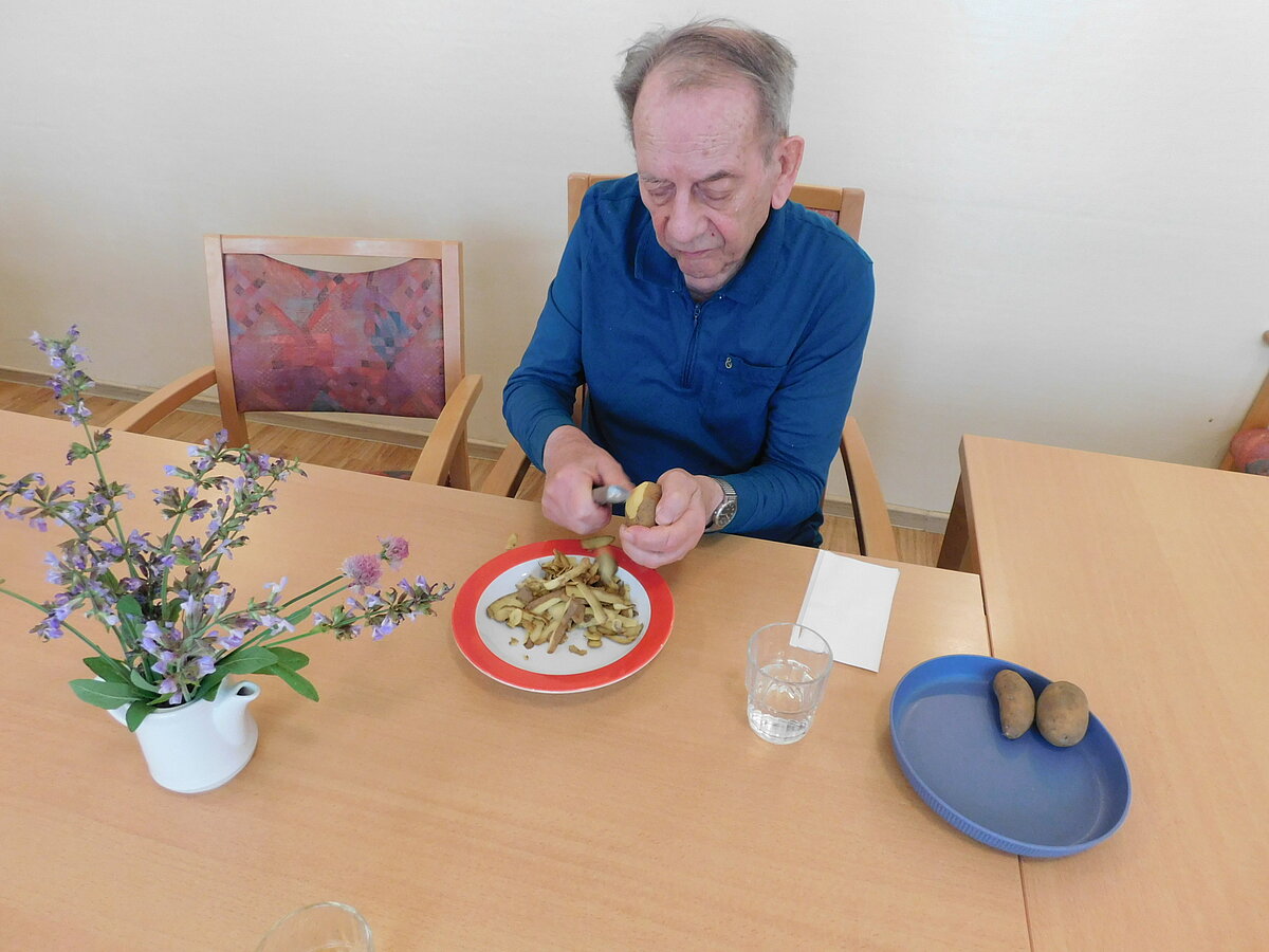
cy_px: 476
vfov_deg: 58.9
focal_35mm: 23
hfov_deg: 73.9
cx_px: 634
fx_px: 843
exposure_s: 1/30
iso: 320
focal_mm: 4
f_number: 3
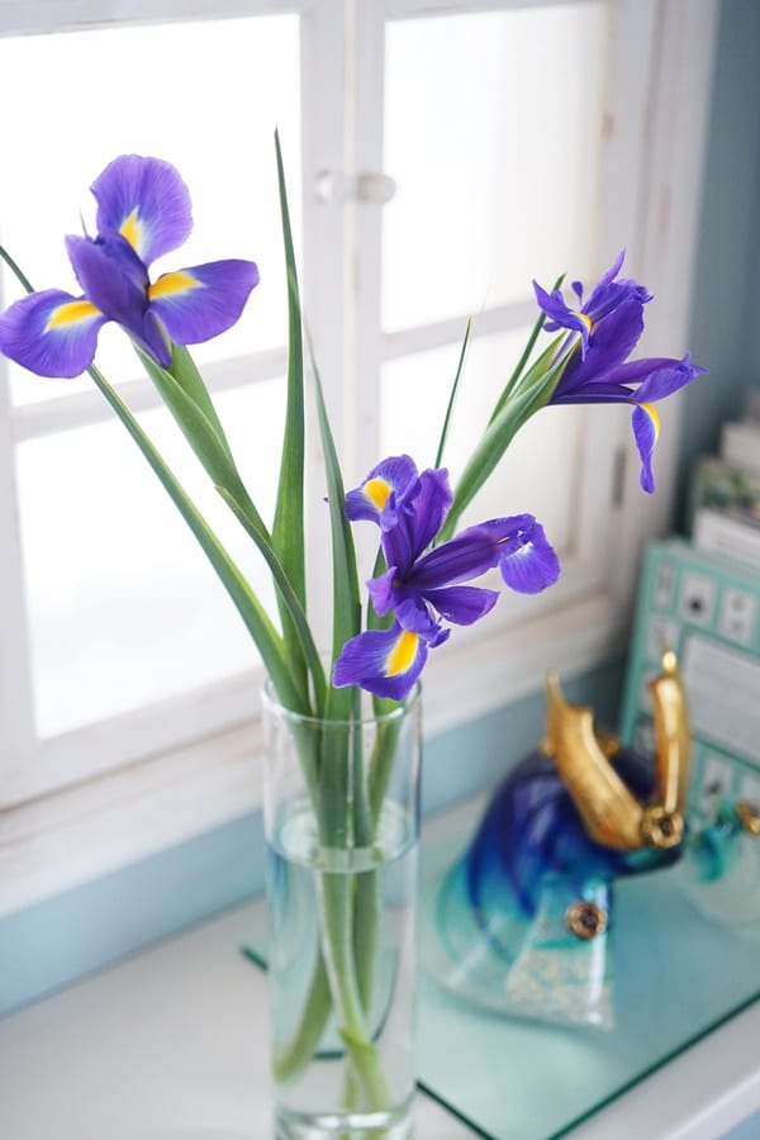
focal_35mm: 50
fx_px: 1583
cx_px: 380
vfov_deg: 39.6
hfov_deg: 27.0
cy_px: 570
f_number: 2.8
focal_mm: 50
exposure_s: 1/40
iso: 1000
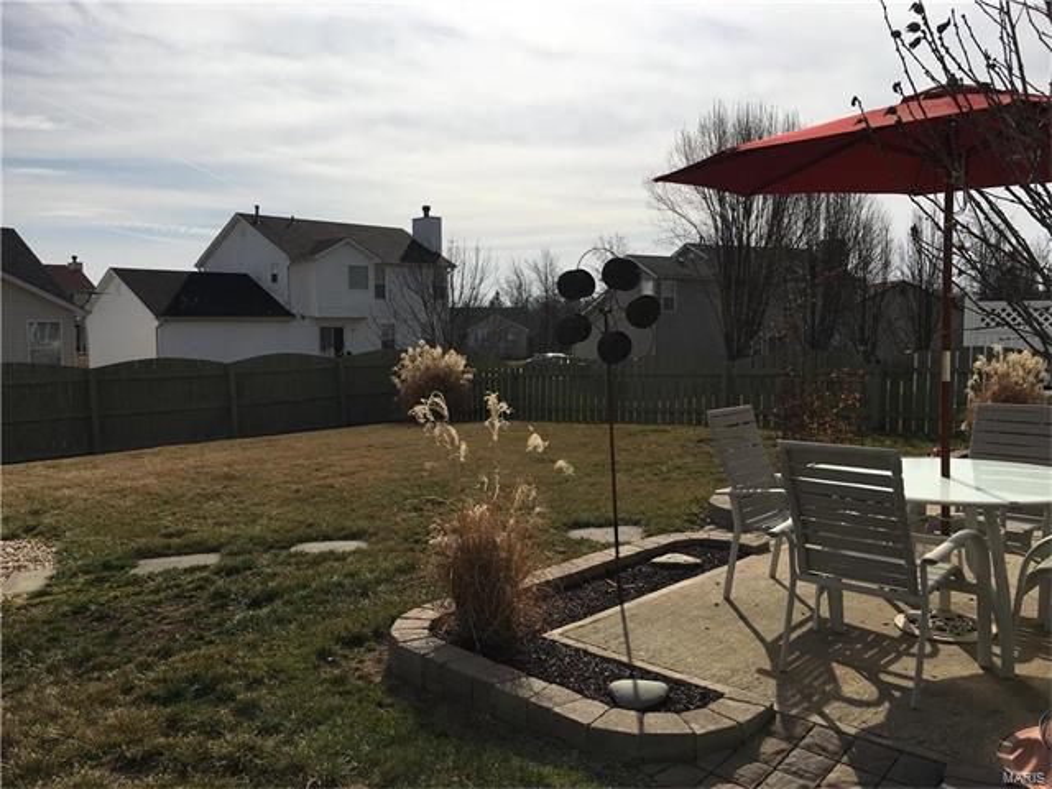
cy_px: 394
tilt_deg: -4.5
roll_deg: +0.3
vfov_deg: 48.2
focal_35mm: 29
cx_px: 526
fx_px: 881
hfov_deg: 61.7
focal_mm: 4.15
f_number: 2.2
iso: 25
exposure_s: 1/5128
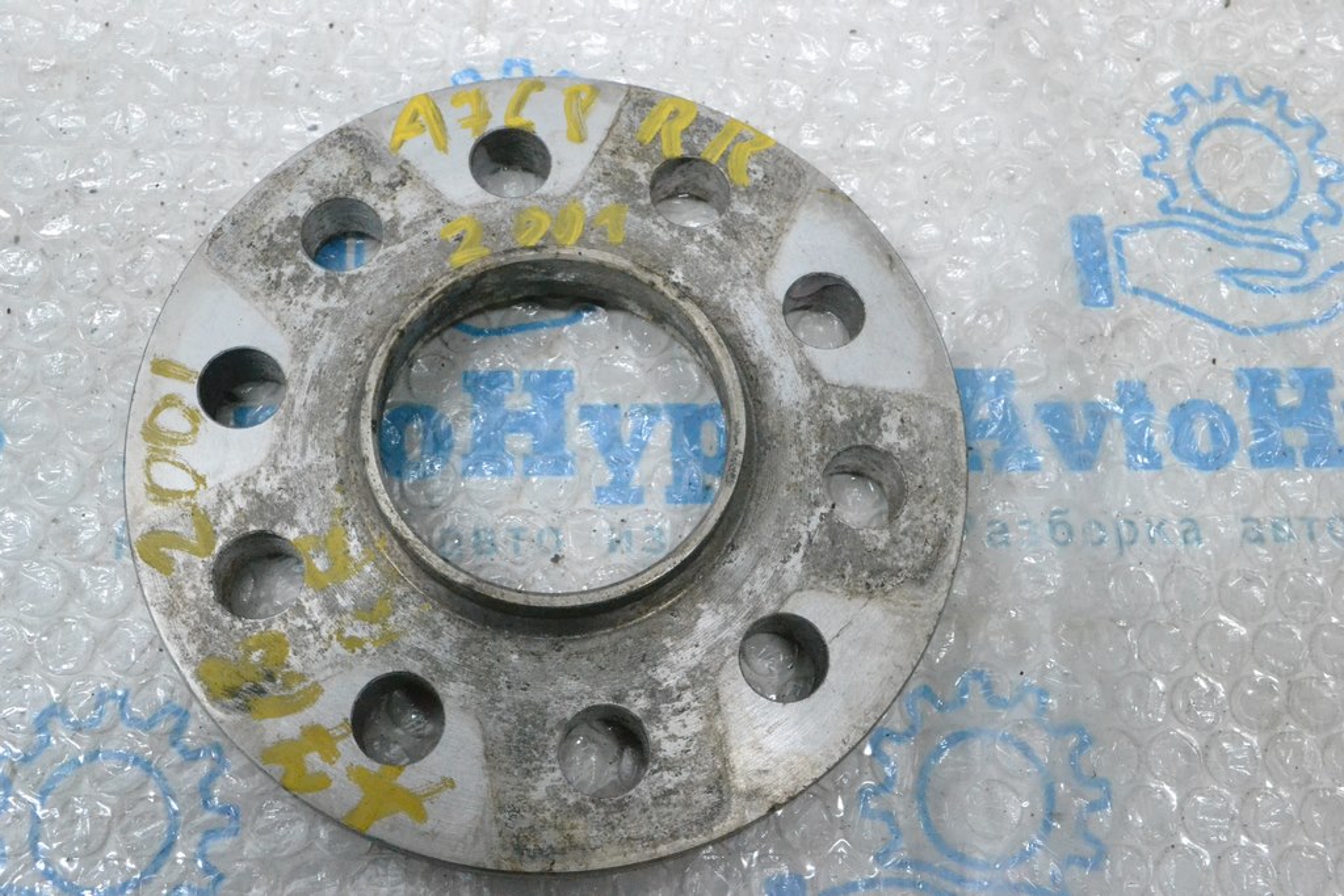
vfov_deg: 34.2
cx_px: 672
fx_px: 1456
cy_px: 448
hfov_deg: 49.5
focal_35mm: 39
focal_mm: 26
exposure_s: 1/160
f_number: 10
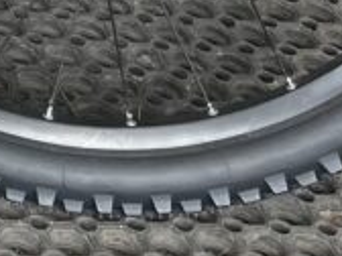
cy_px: -563
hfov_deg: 8.9
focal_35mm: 186
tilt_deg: -17.6
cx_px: -631
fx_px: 1838
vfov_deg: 7.0
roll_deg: -1.4
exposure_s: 1/248
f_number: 1.6
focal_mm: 5.1
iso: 40
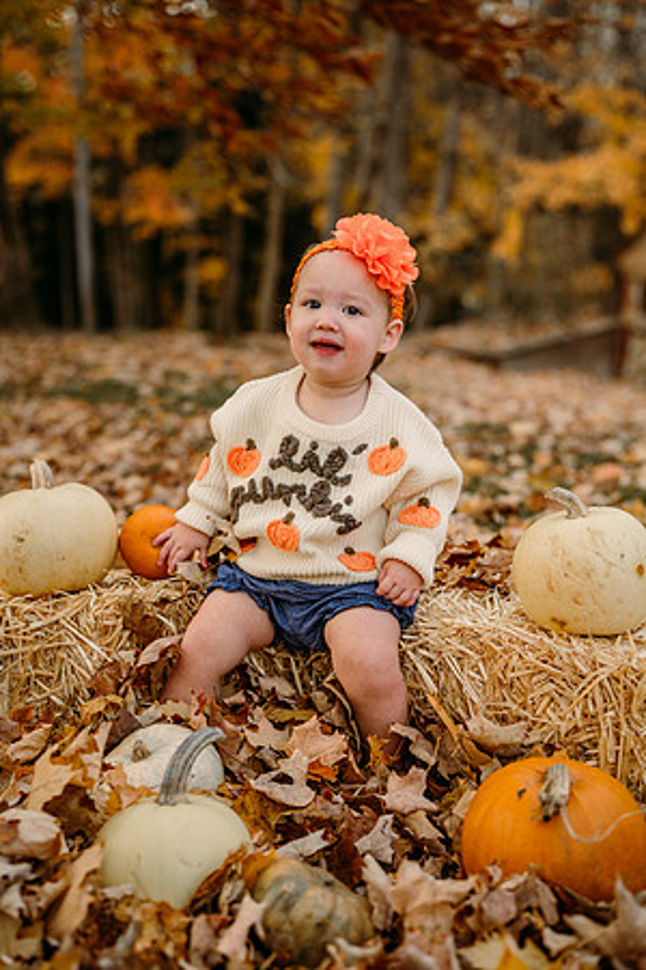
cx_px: 323
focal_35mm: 47
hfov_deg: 28.6
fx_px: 1265
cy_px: 485
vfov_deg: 41.9
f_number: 2.5
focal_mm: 47
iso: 250
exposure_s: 1/500
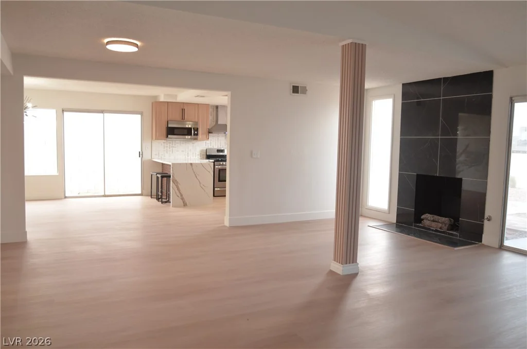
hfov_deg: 67.5
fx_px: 394
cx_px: 264
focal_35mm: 27
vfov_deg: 47.7
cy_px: 174
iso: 200
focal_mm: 18
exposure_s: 1/40
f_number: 3.5
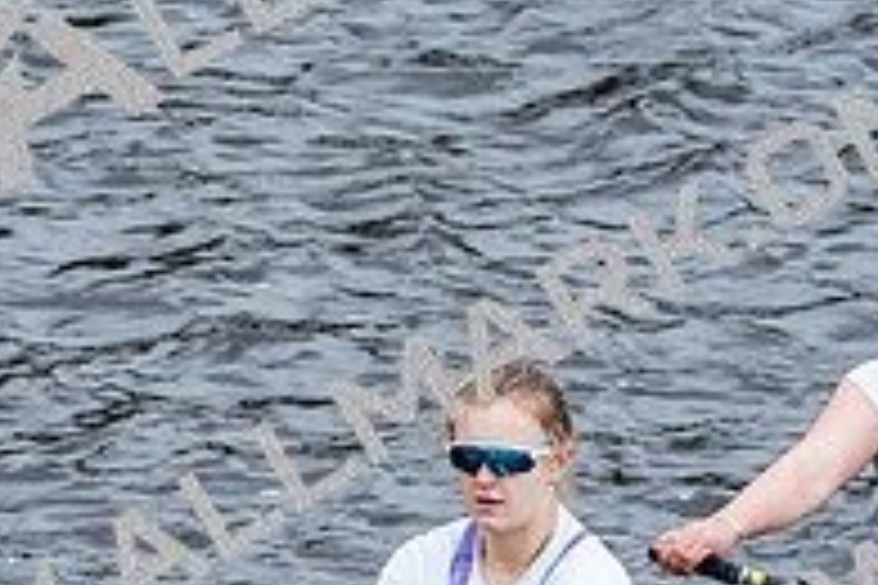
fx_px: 32727
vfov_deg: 1.0
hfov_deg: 1.5
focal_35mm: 1342
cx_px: 230
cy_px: 853
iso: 2000
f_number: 6.3
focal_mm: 452
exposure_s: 1/1250
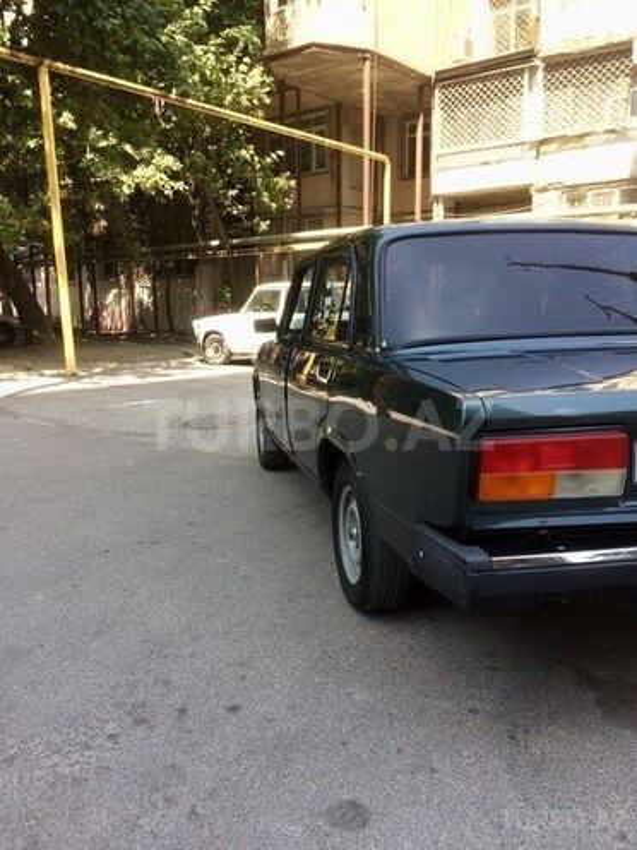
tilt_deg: -13.3
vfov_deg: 61.7
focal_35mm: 29
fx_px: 712
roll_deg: +3.0
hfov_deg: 48.2
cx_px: 318
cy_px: 425
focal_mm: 4.15
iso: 32
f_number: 2.2
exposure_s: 1/291
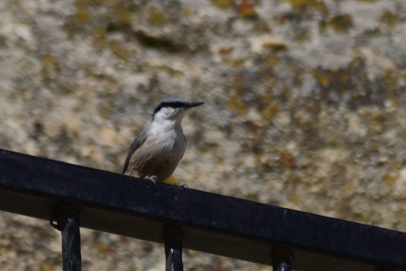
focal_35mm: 454
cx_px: 203
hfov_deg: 4.5
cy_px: 136
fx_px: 5120
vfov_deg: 3.0
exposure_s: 1/4000
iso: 640
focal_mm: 300
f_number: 8
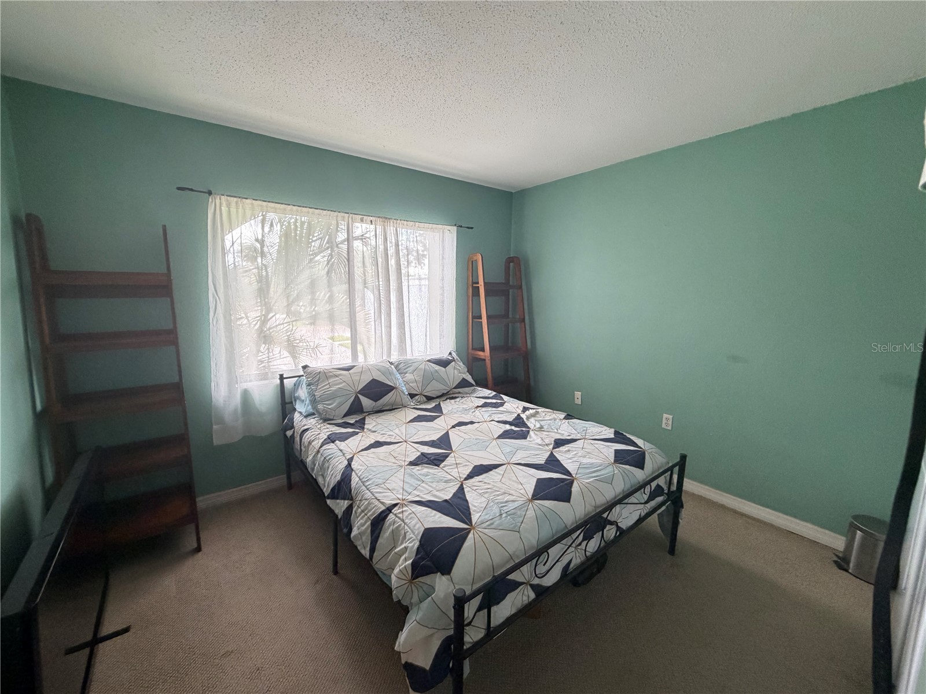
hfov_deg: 102.1
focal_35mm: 14
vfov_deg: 85.7
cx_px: 463
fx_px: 375
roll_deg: +0.0
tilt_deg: -8.4
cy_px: 347
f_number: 2.2
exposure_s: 1/98
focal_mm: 2.22
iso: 320
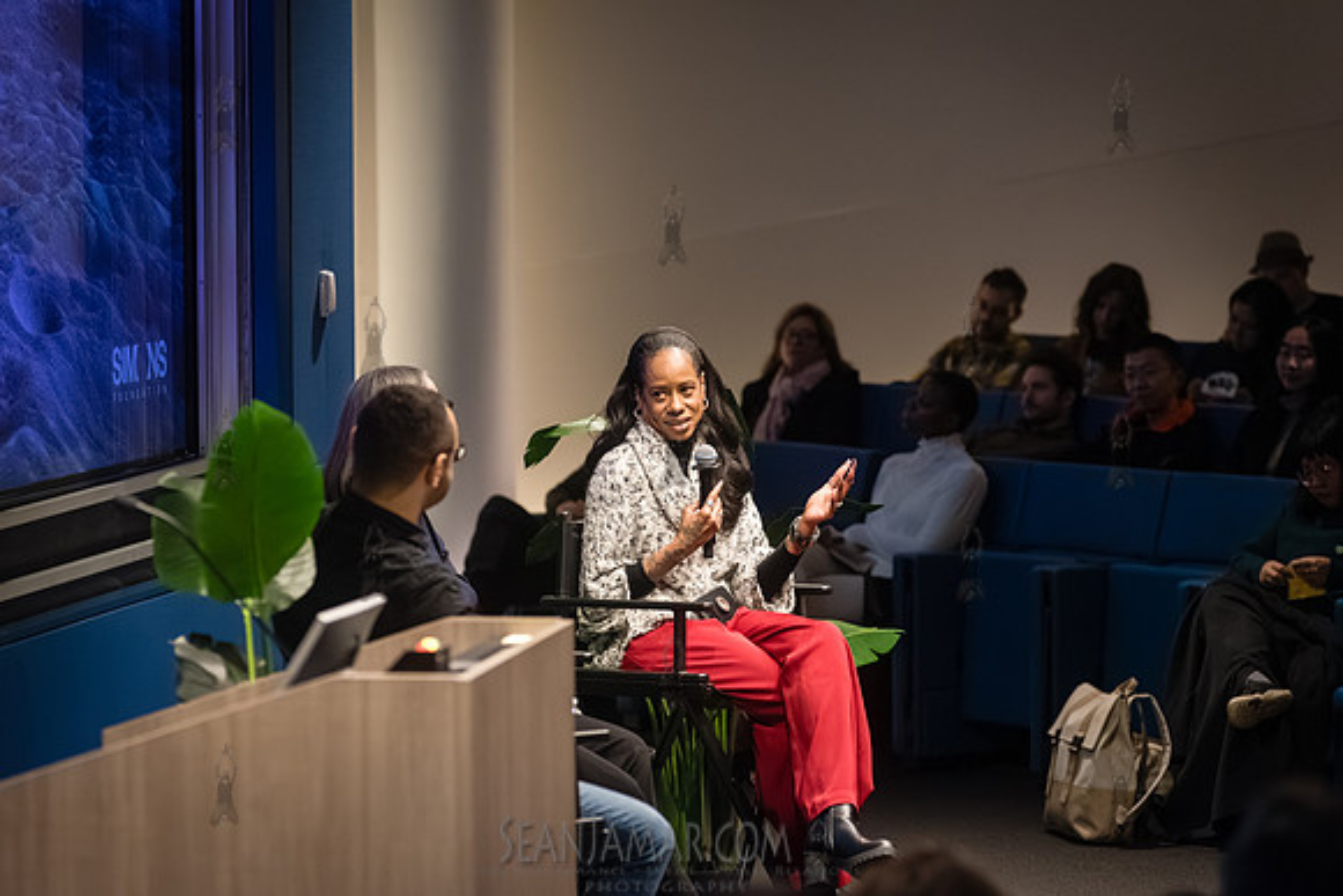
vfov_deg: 9.5
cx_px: 672
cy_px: 448
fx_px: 5410
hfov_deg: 14.2
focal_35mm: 145
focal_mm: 145
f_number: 4
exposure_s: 1/320
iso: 8000
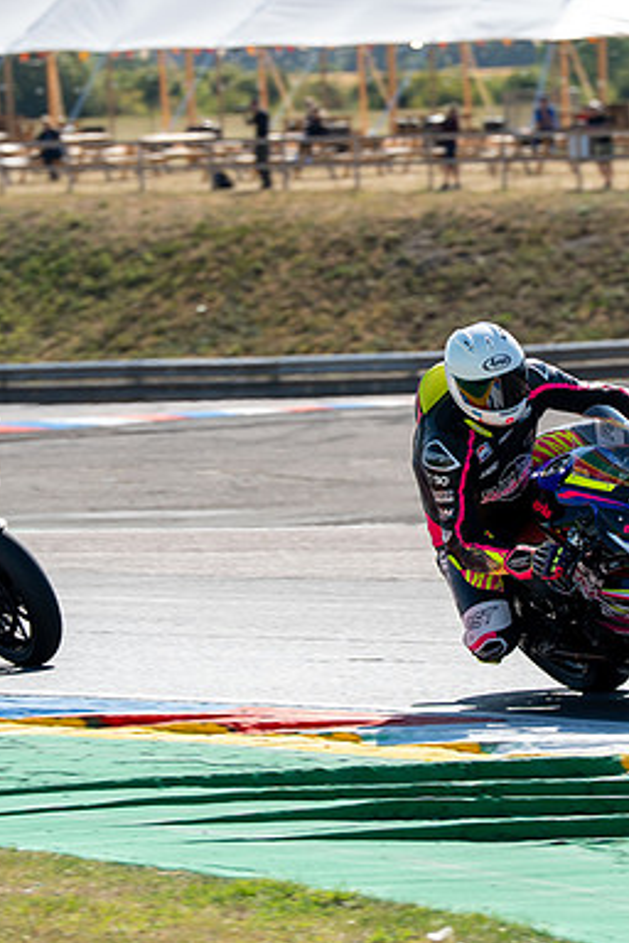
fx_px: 9382
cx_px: 491
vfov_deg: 5.8
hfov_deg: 3.8
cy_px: 441
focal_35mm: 358
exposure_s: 1/500
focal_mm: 200
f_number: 6.3
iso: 160
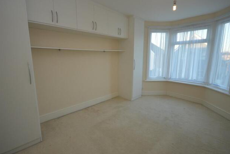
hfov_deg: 96.7
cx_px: 115
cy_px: 75
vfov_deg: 73.8
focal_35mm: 16
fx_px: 102
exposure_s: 1/60
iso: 400
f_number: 4
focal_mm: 10
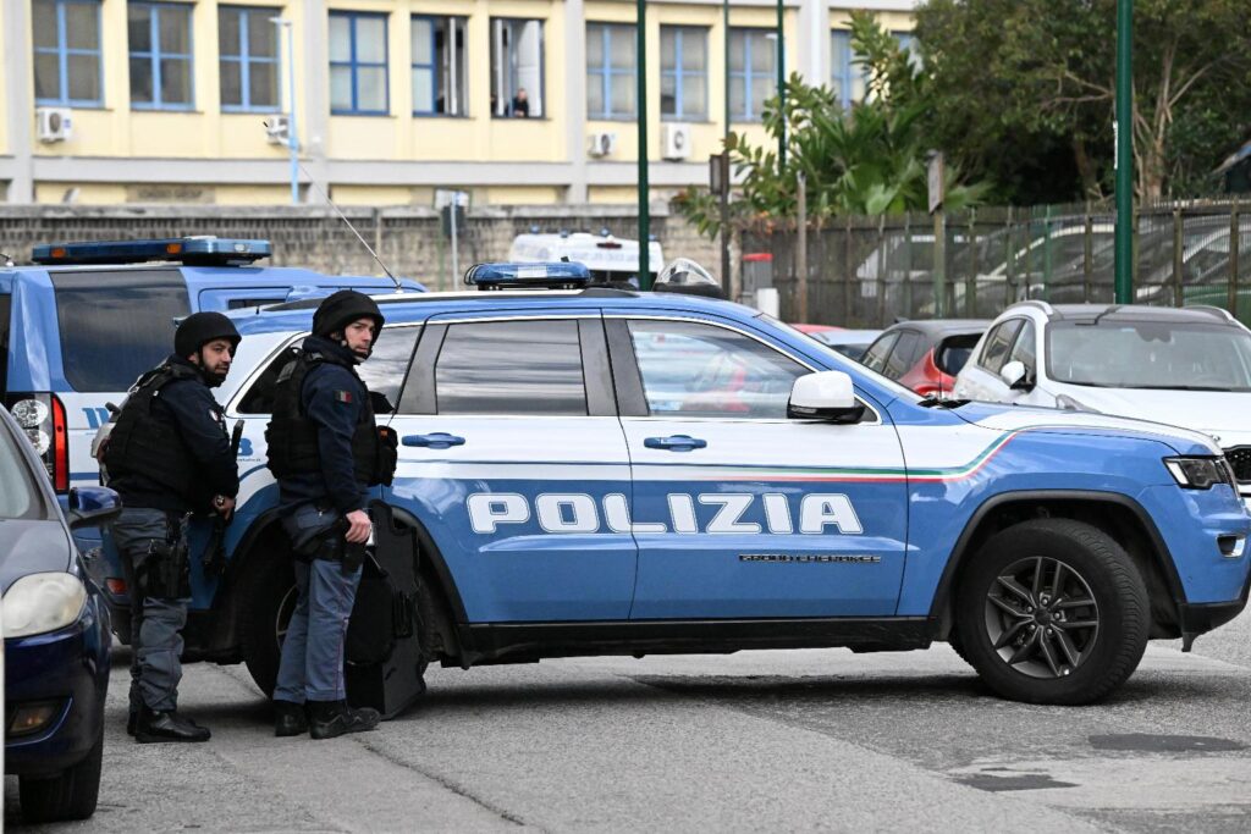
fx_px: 6255
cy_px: 417
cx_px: 626
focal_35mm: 180
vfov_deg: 7.6
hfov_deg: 11.4
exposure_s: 1/10000
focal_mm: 180
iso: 10000
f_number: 8
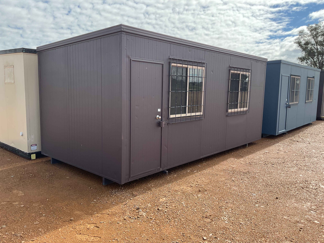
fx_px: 271
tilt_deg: -7.9
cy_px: 122
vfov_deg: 48.2
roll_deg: -0.2
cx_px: 162
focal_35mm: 29
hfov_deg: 61.7
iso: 16
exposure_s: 1/1076
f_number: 1.8
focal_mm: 3
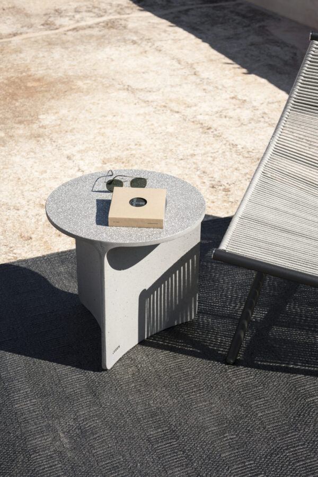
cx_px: 159
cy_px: 238
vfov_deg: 33.4
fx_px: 795
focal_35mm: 60
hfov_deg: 22.6
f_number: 6.3
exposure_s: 1/400
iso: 100
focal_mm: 60
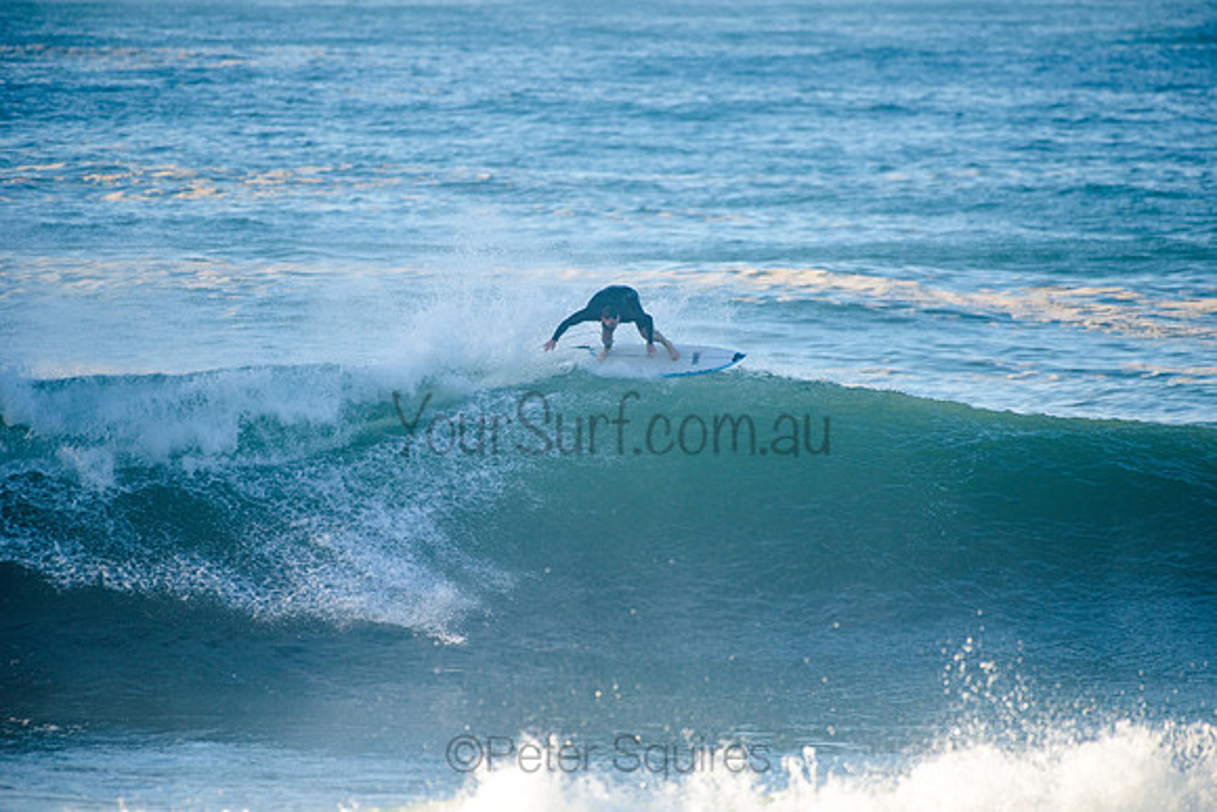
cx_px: 608
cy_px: 406
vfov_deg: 2.8
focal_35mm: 500
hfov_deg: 4.1
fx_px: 16909
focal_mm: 500
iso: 360
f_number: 5.6
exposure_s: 1/1600
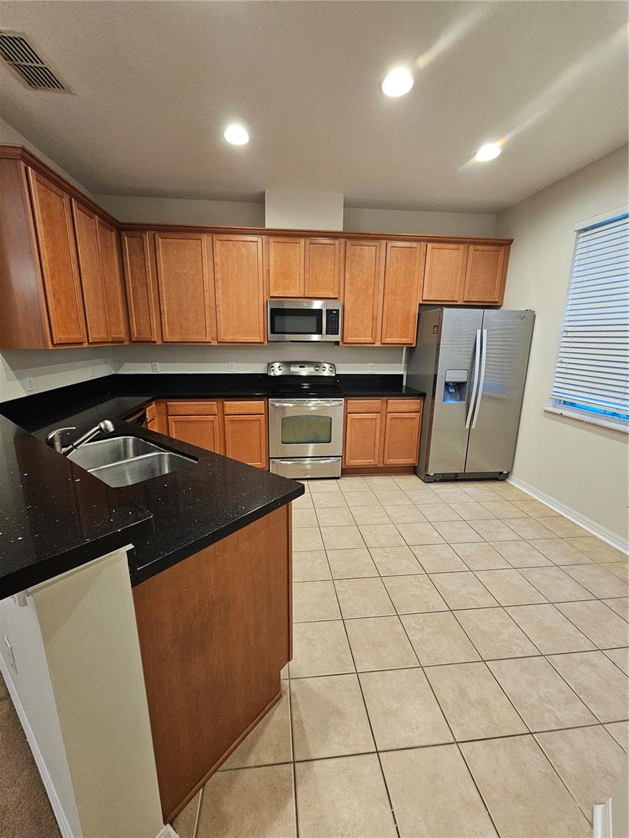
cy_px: 419
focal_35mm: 13
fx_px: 315
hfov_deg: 89.9
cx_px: 314
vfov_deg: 106.2
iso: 400
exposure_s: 1/60
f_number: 2.2
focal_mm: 2.2
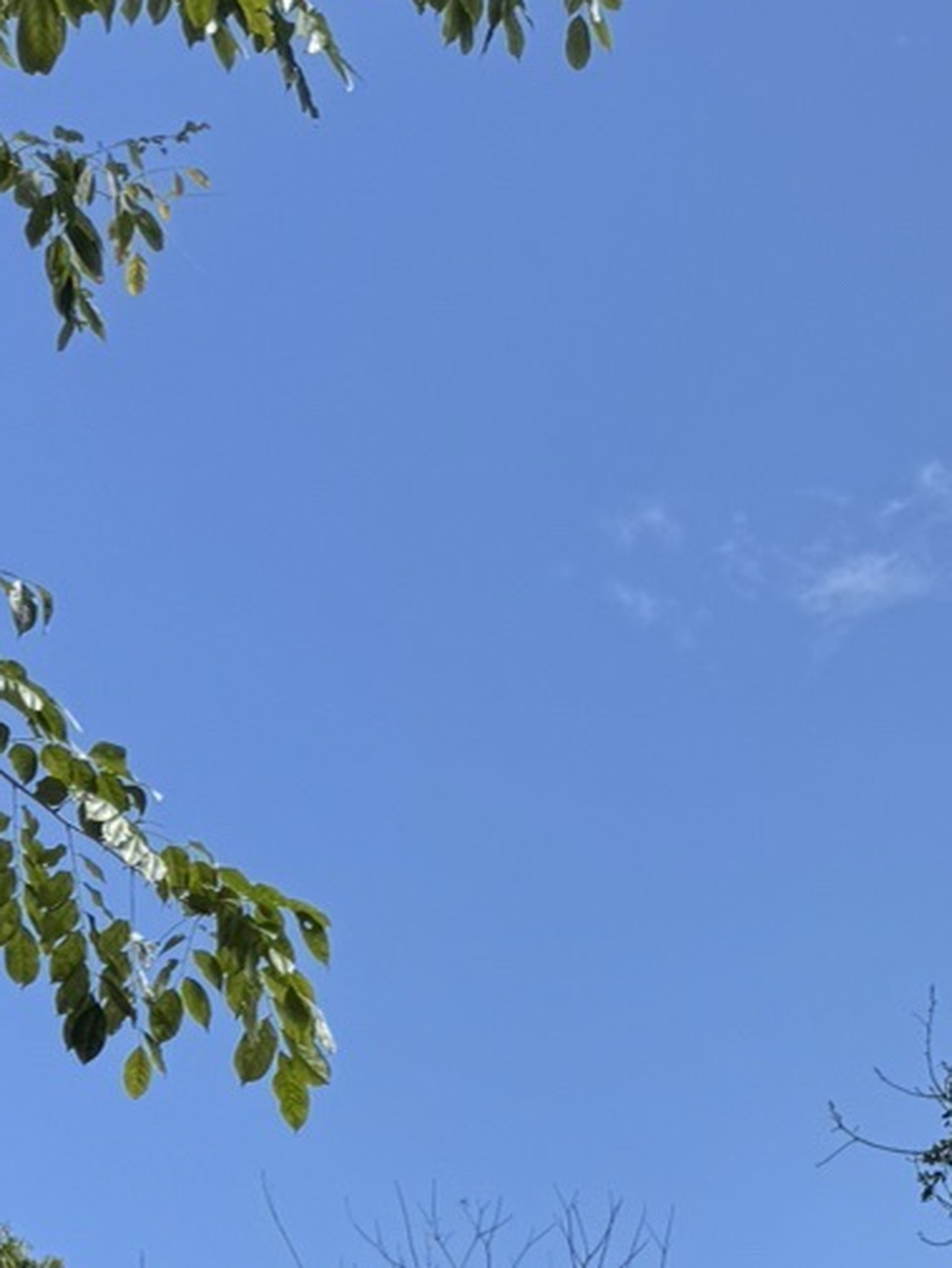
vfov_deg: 16.7
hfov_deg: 15.3
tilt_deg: +9.5
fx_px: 3482
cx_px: 970
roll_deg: -0.9
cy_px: 2365
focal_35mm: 95
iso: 80
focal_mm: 6.76
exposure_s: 1/2959
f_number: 1.78
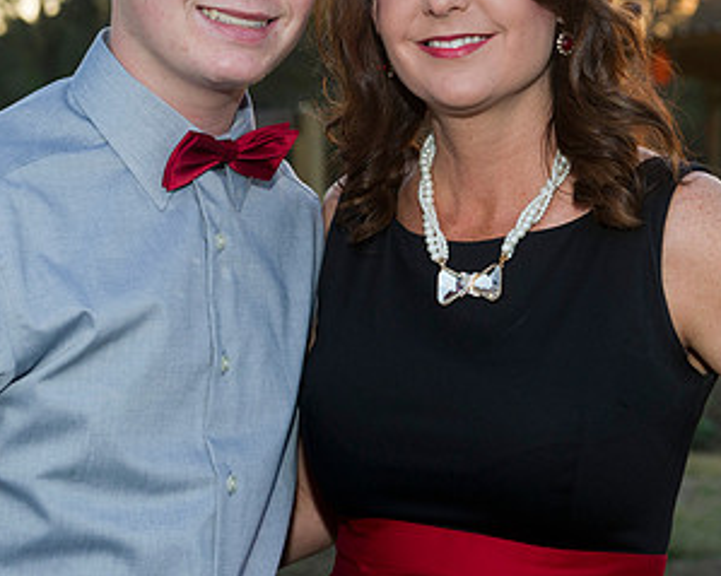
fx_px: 2176
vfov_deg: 15.0
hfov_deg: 18.8
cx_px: 439
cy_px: 137
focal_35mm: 102
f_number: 4.5
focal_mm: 56
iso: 640
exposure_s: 1/250
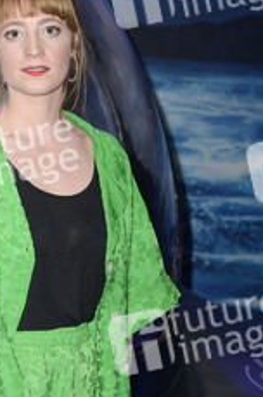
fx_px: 1726
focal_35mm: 157
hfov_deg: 8.7
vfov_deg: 13.1
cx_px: 40
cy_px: 248
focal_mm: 90
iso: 1000
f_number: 5.6
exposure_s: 1/200
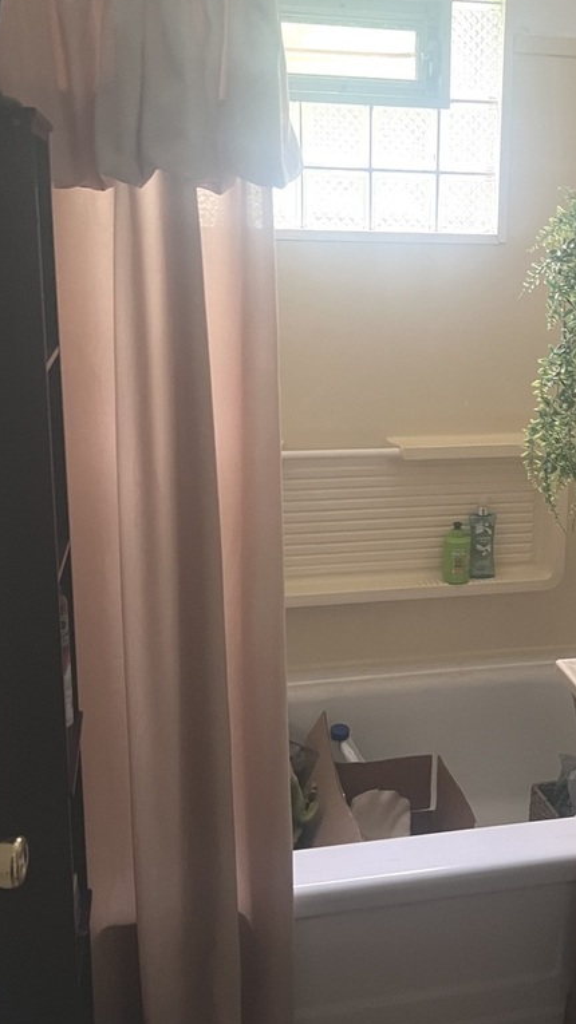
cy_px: 467
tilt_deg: -13.5
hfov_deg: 29.0
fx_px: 1087
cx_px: 466
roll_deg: -2.5
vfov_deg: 50.4
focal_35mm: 40
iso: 500
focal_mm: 5.7
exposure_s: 1/40
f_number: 1.5
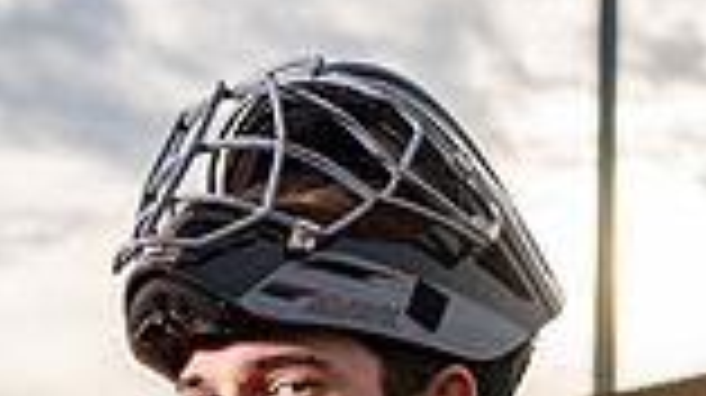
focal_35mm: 102
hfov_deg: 20.9
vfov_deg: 10.3
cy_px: 950
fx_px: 1908
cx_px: 234
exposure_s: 1/1000
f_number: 4
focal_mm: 34
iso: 100
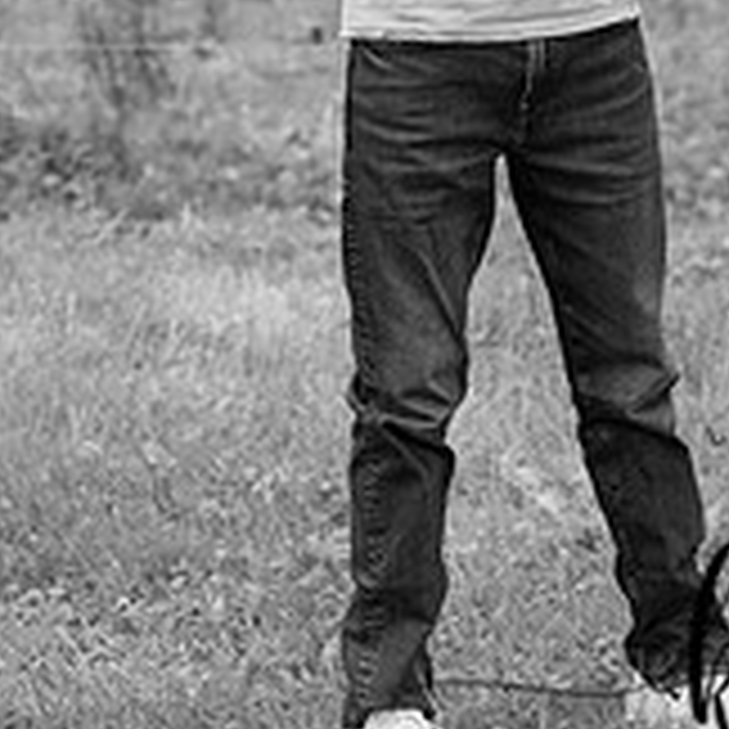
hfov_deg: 6.7
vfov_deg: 6.7
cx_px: 524
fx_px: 6195
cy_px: -72
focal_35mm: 260
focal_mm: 110
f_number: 4.5
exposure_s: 1/250
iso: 400
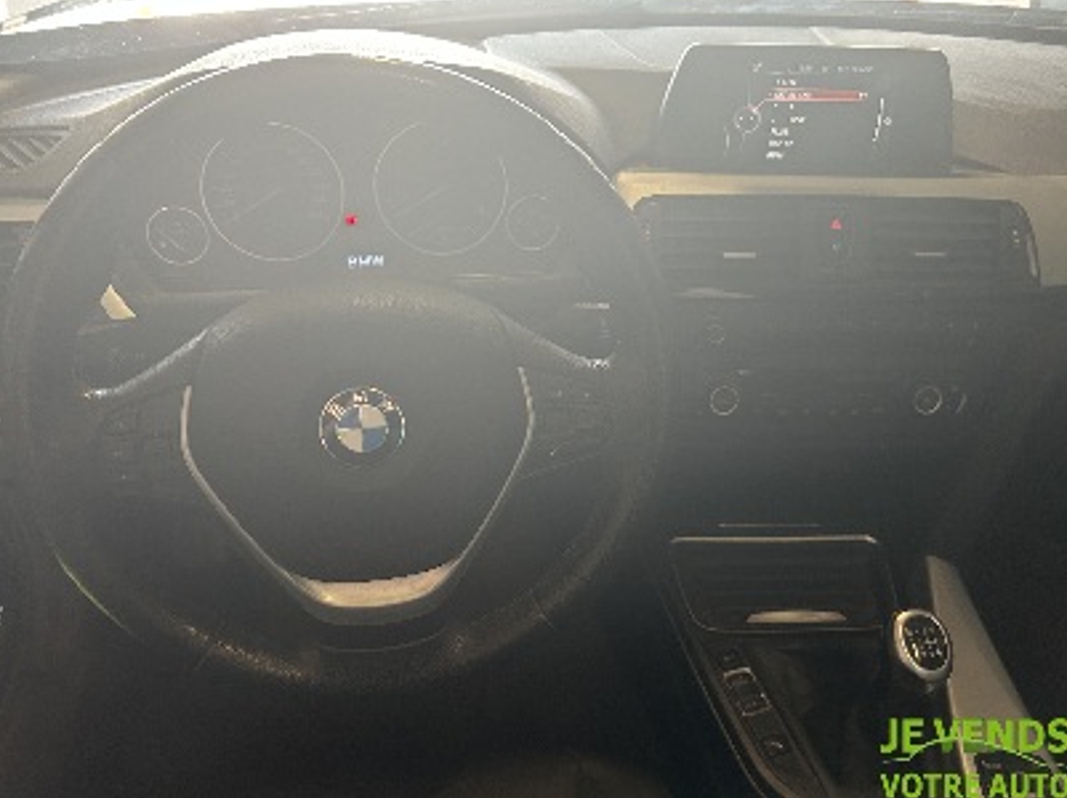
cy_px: 404
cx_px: 532
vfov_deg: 51.3
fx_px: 831
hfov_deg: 65.4
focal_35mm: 27
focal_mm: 5.7
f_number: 1.5
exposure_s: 1/50
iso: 160
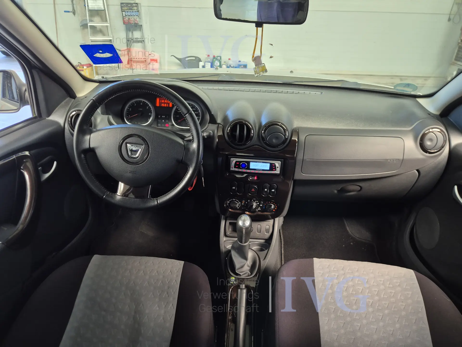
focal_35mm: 23
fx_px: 307
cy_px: 174
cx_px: 231
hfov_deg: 73.9
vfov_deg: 58.9
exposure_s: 1/100
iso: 320
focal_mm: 5.4
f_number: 1.8
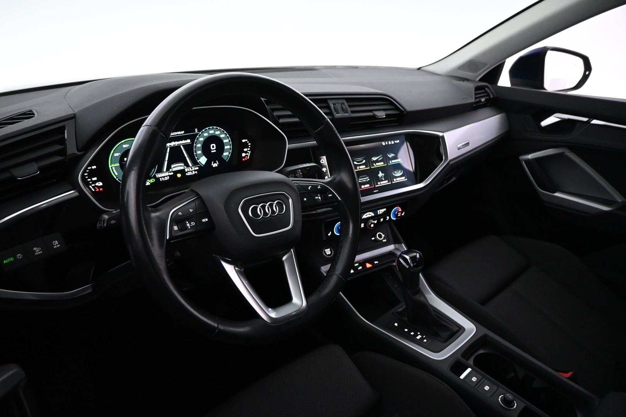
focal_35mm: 24
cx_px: 313
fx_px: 417
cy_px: 208
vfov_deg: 53.1
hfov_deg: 73.7
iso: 3600
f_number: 3.5
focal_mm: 16
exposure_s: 1/60
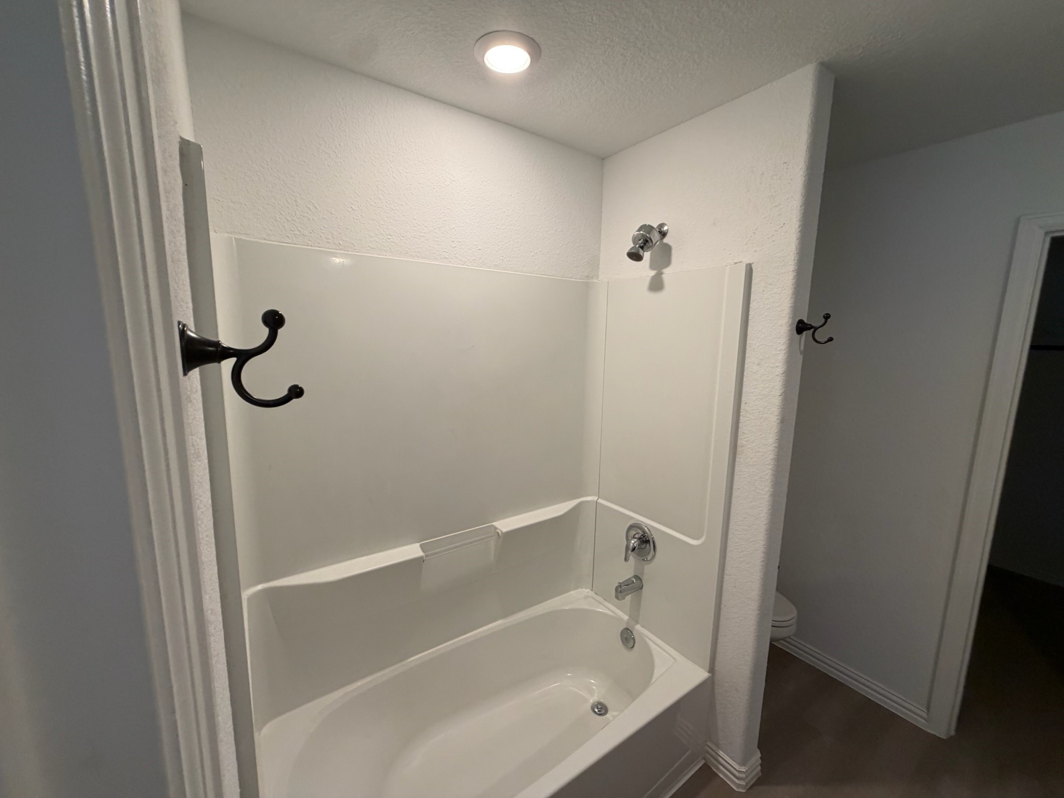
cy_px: 399
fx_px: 430
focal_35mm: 14
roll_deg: +0.1
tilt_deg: -7.2
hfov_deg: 102.1
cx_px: 532
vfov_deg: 85.7
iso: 250
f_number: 2.2
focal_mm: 2.22
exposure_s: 1/120
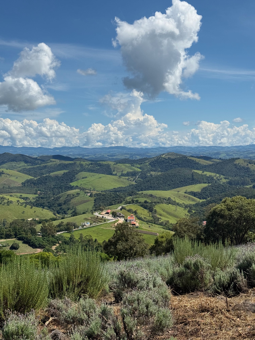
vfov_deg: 39.7
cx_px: 128
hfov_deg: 30.3
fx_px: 471
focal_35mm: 48
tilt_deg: -2.0
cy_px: 170
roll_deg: +0.6
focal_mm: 6.76
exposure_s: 1/7874
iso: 64
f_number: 1.78
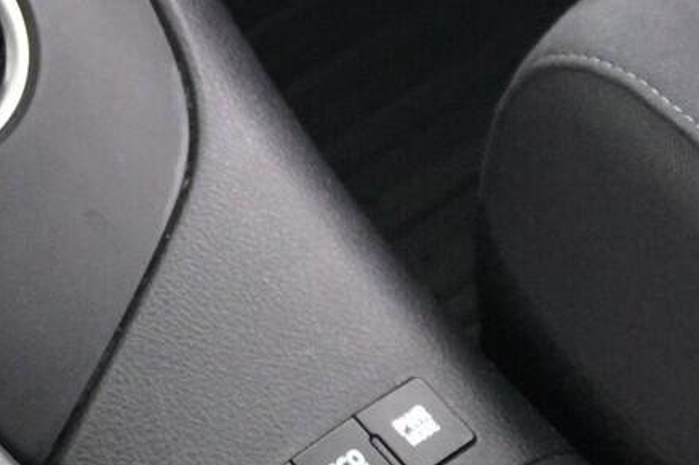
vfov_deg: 10.7
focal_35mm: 128
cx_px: 219
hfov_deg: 16.0
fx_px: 2481
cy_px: 40
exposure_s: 1/13
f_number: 4
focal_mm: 23
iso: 6400
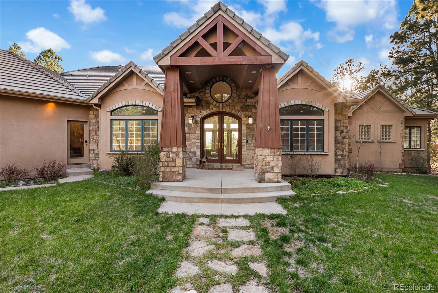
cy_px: 146
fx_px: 195
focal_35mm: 16
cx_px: 219
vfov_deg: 73.8
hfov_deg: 96.7
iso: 200
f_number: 8
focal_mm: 16
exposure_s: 1/160
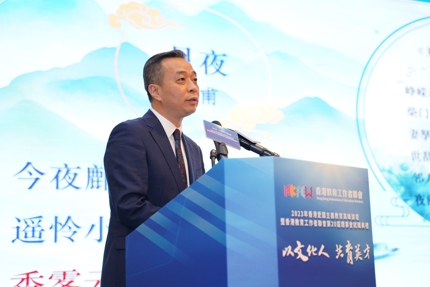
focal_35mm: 60
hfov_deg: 33.4
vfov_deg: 22.6
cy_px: 144
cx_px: 215
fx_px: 717
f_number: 3.2
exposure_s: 1/125
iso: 1250
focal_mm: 60
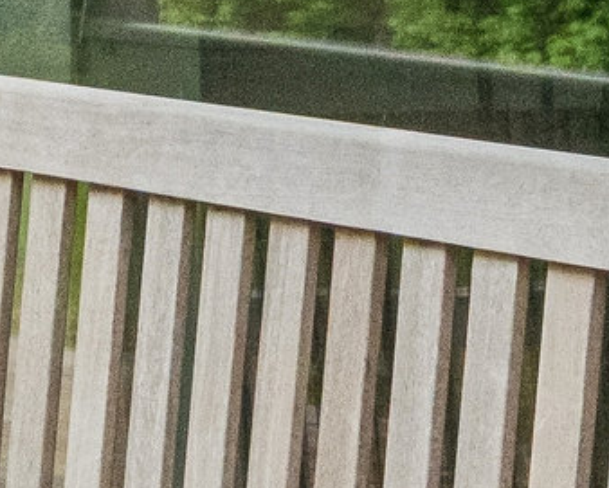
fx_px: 5105
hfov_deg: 6.5
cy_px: -254
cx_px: -778
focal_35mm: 283
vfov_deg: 5.4
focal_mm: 34
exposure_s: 1/250
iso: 5000
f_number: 16
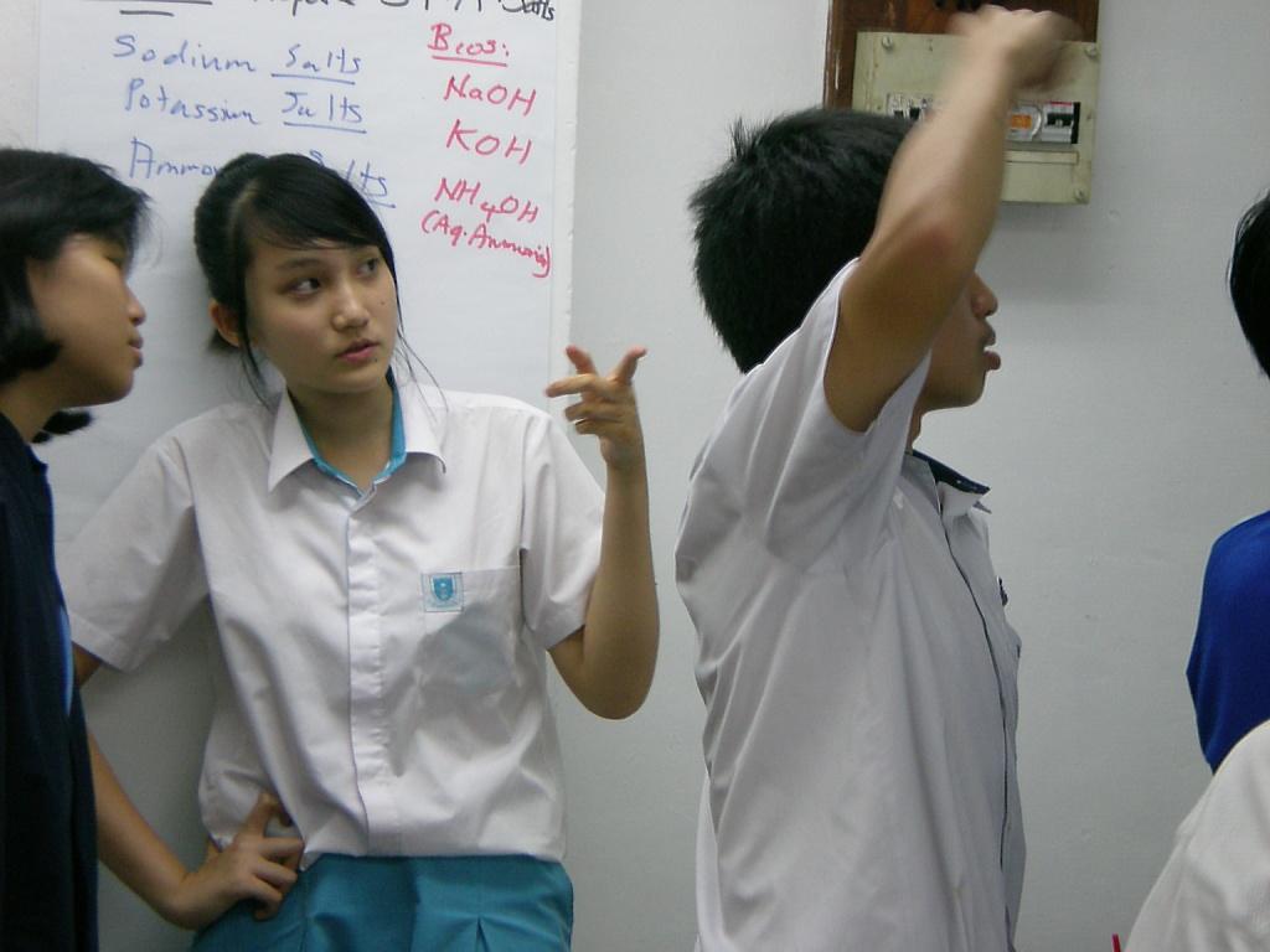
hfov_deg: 17.3
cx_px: 635
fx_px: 4182
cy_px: 476
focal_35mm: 114
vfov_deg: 13.0
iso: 200
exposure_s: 1/13.3
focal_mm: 18.9
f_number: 5.9
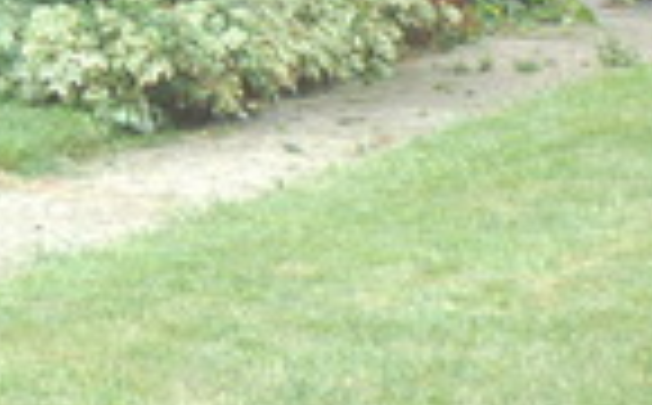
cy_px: -585
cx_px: -288
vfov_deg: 6.3
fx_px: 3494
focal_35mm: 197
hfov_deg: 10.3
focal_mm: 6.9
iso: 80
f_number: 3.7
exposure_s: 1/100
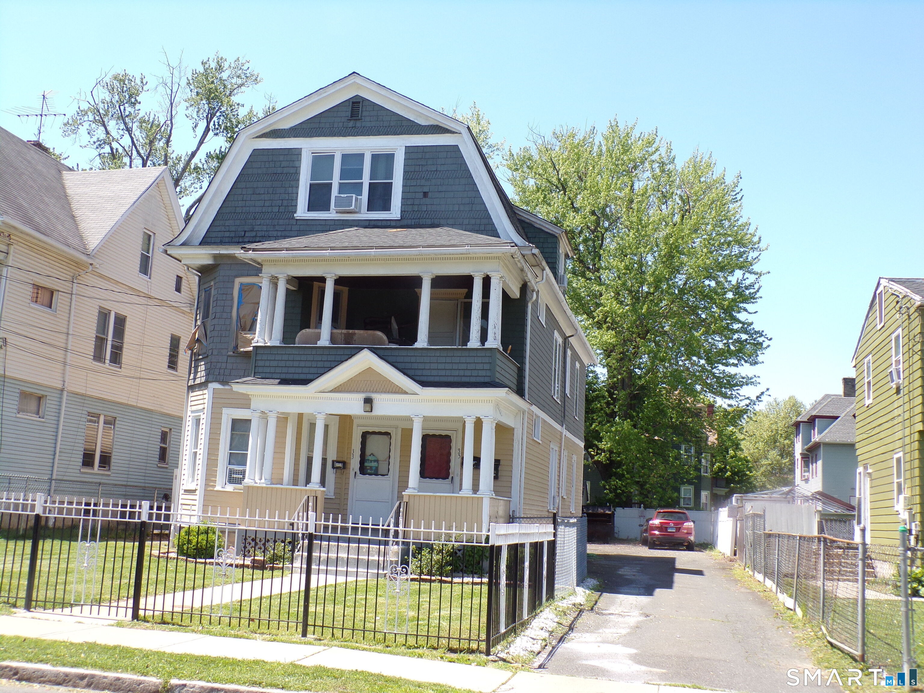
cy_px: 346
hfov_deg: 50.1
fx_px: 988
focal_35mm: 37
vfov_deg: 38.7
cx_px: 462
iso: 80
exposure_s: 1/210
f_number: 4.7
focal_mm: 6.6
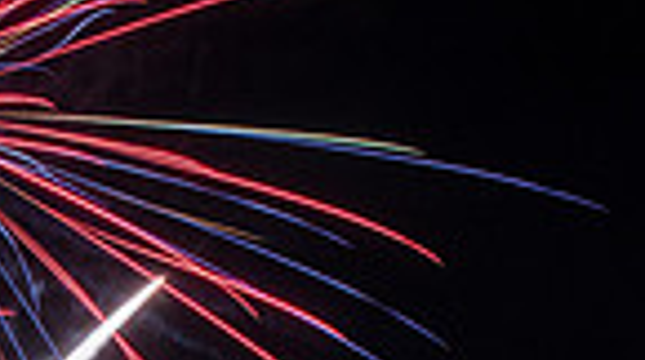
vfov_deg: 7.8
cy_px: 558
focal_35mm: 151
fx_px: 2578
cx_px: -307
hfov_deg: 13.5
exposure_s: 3.1
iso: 200
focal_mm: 24
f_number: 14
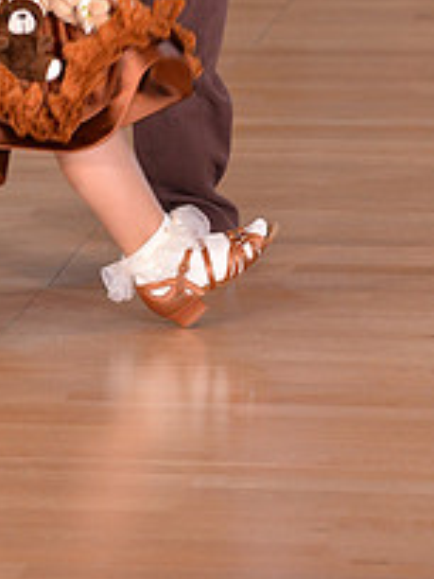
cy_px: -227
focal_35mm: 450
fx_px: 7523
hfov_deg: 3.3
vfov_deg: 4.4
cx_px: 138
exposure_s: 1/250
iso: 1600
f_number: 5
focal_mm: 165
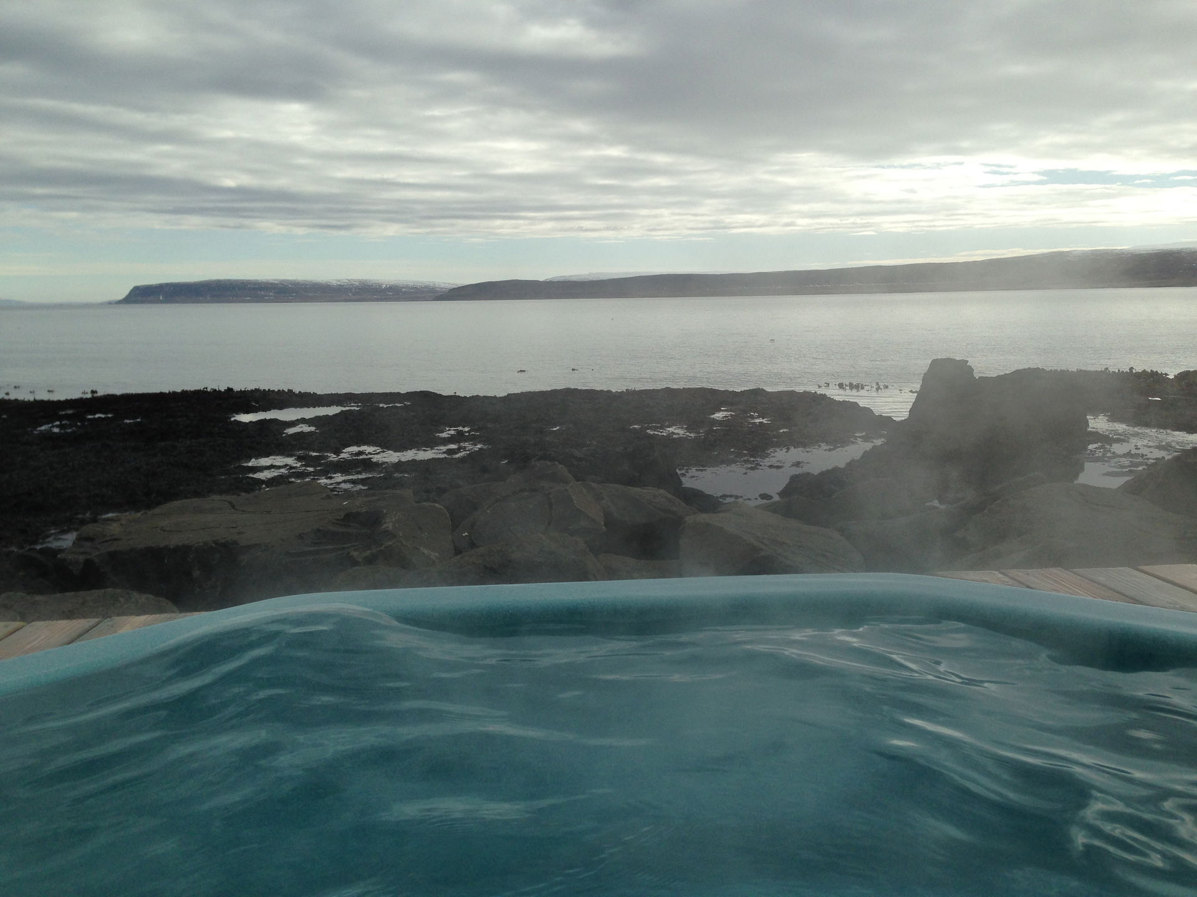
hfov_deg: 55.4
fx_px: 1141
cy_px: 448
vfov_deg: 42.9
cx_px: 598
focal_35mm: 33
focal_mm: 4.12
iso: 50
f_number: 2.4
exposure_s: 1/2710
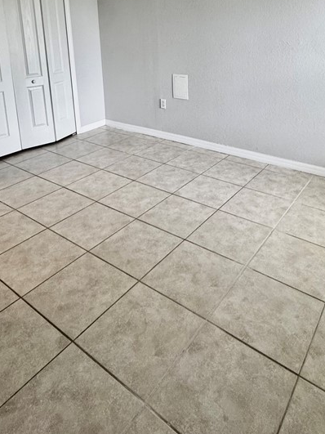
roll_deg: +2.1
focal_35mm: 27
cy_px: 92
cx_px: 180
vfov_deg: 60.5
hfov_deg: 51.2
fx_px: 338
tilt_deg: -11.9
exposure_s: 1/120
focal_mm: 2.22
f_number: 2.2
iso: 200
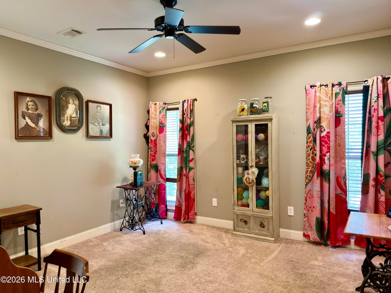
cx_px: 196
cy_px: 146
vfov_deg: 56.8
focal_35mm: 24
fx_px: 271
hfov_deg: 71.6
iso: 320
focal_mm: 6.76
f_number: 1.78
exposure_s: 1/40
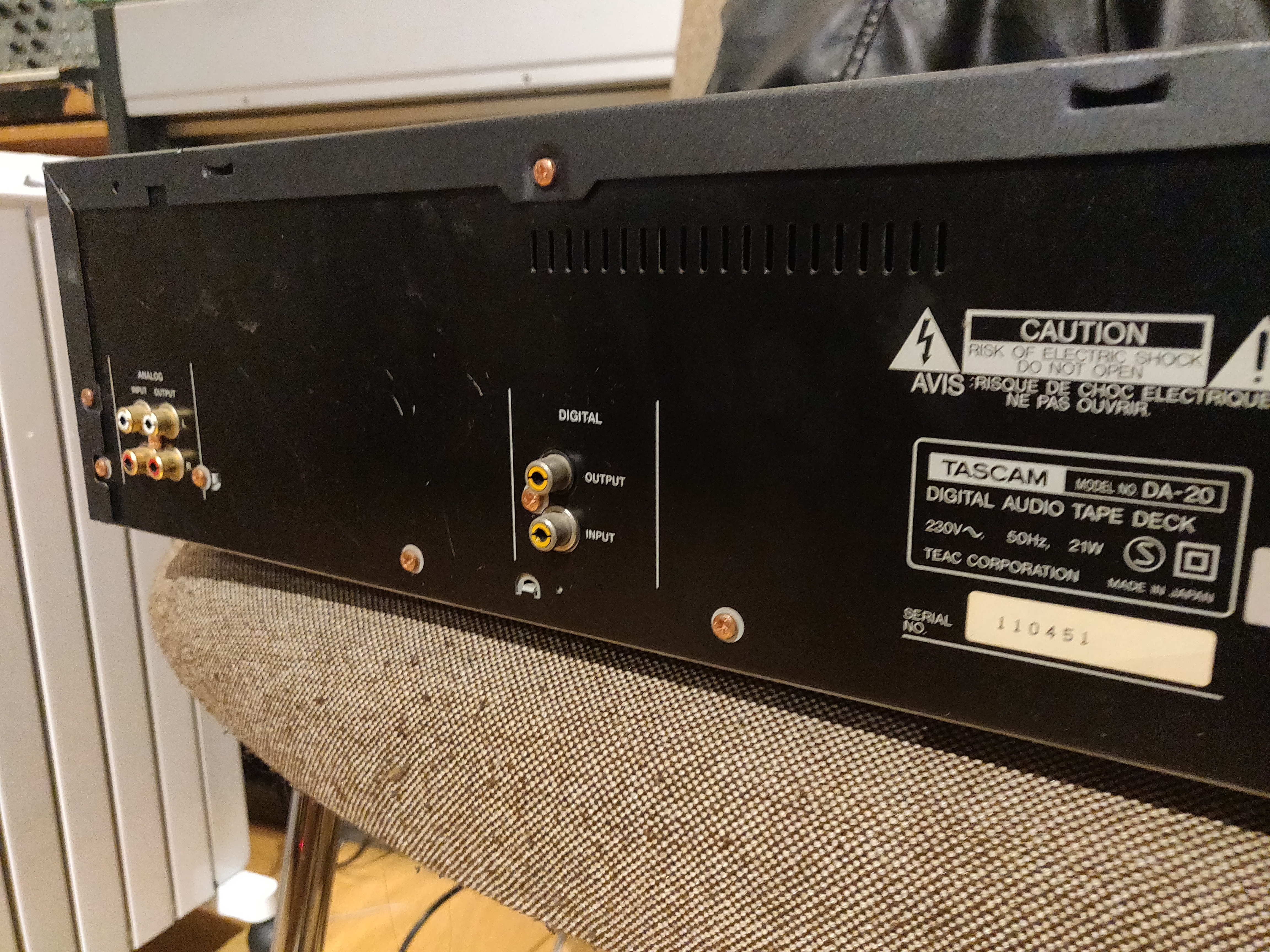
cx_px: 635
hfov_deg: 69.4
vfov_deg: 54.9
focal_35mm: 25
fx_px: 917
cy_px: 476
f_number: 1.7
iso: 2000
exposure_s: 1/20
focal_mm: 4.25
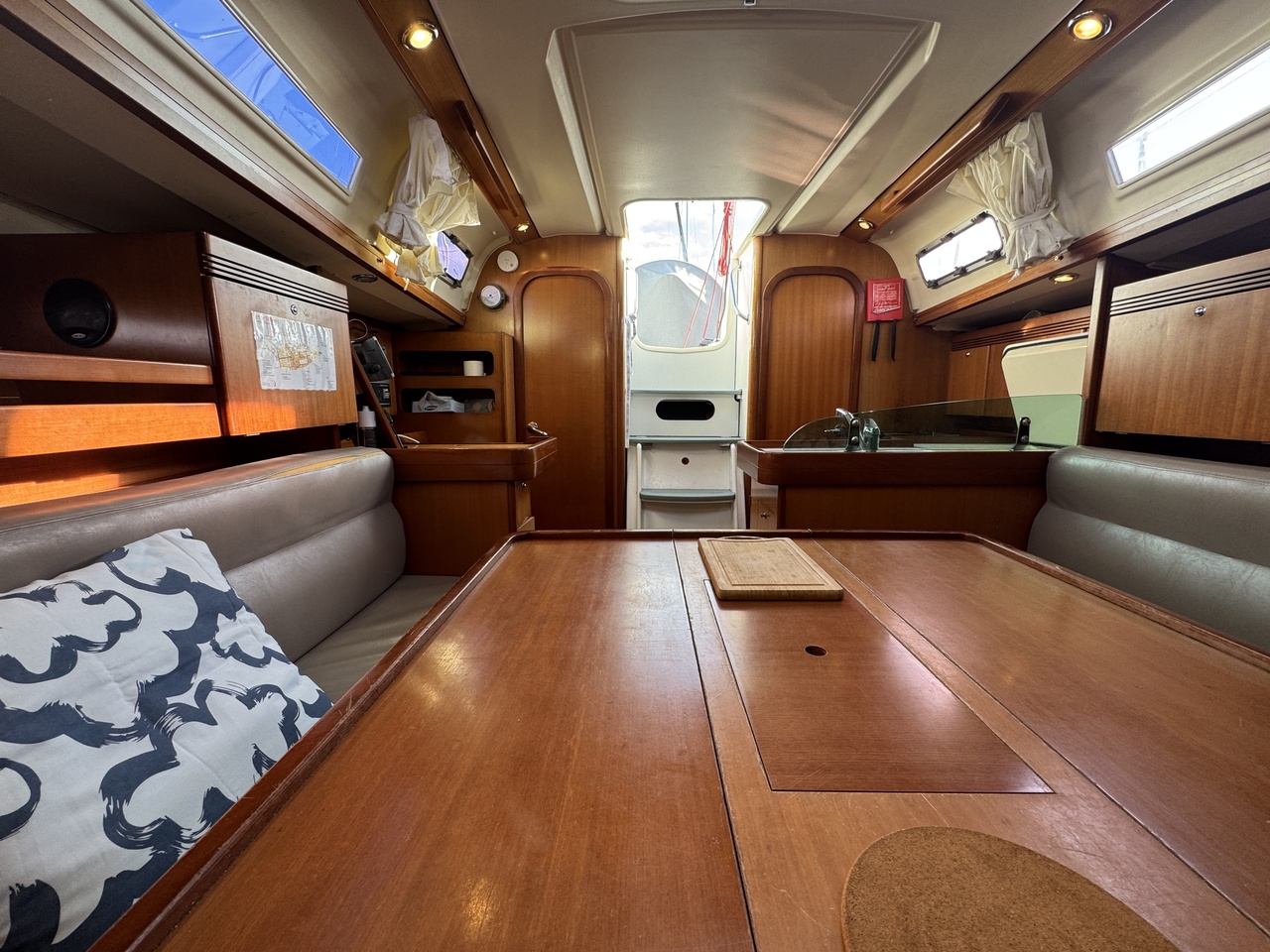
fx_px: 514
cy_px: 476
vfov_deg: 85.7
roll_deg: +1.3
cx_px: 635
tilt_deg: -8.2
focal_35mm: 14
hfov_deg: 102.1
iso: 80
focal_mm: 2.22
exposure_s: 1/99
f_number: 2.2
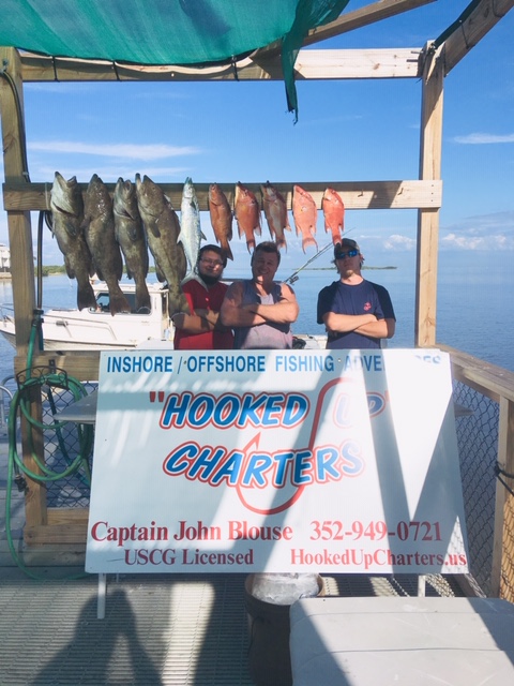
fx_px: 574
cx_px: 257
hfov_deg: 48.2
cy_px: 343
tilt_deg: -7.6
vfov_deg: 61.7
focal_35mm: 29
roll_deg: +0.6
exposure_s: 1/5128
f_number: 2.2
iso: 25
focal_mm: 4.15
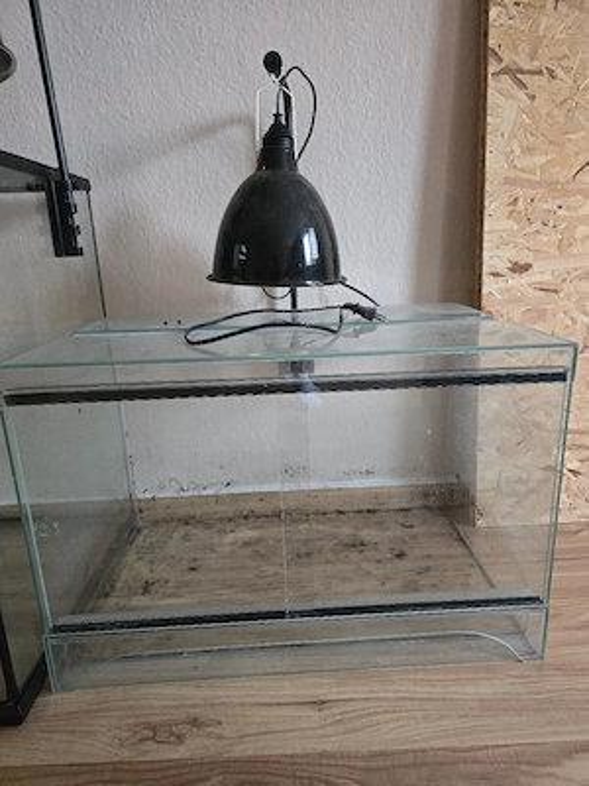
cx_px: 294
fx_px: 522
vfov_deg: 73.9
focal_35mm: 23
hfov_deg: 58.9
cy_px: 393
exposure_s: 1/101
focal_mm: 6.3
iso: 1250
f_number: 1.7
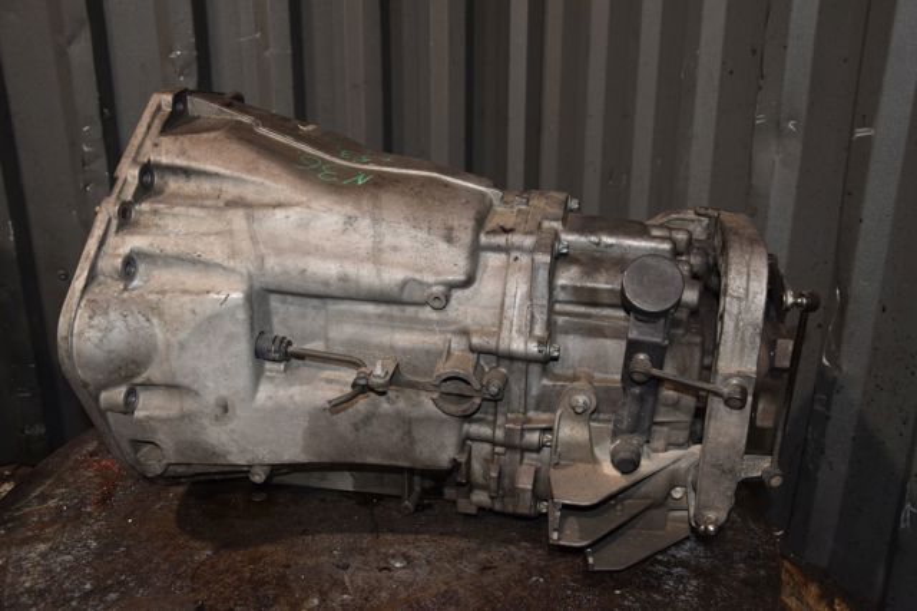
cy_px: 306
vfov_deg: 39.9
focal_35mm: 33
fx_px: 840
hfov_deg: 57.2
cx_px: 458
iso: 800
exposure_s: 1/60
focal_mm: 22
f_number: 5
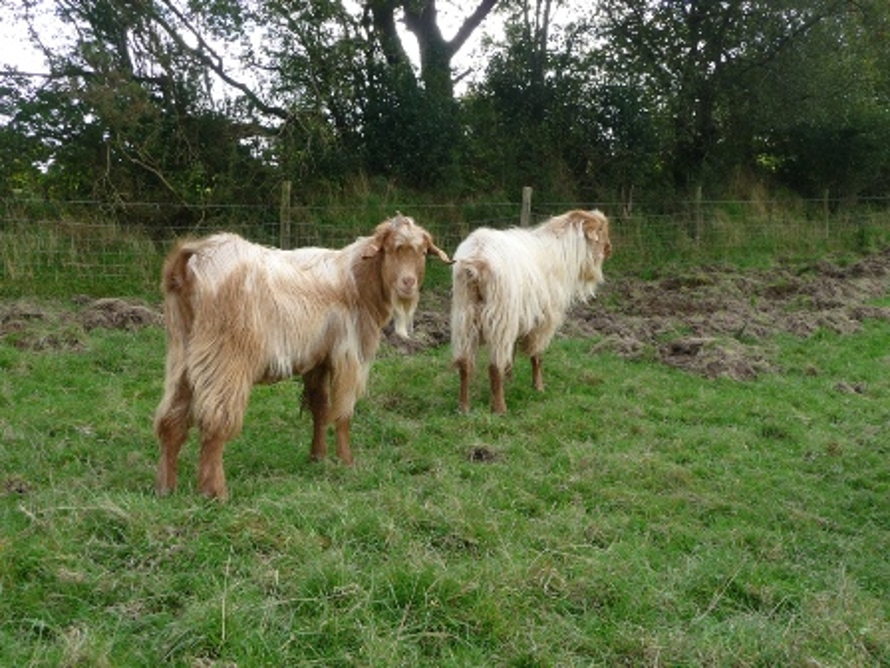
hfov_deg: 49.0
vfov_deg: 37.7
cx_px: 445
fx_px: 977
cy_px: 334
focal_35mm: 38
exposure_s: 1/160
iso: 100
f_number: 3.8
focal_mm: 6.3
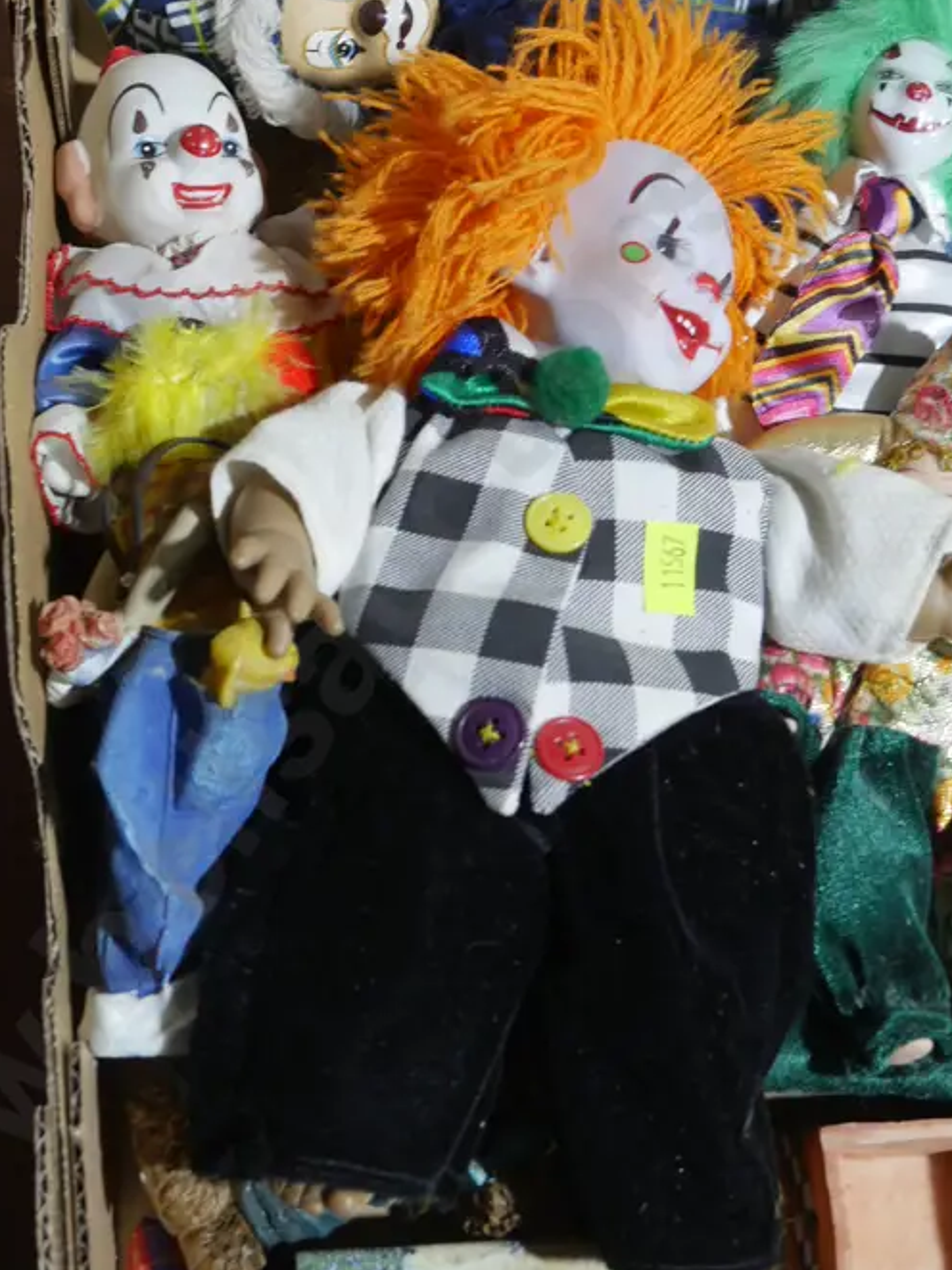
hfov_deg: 22.6
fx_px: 2385
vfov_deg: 29.8
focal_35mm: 65
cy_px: 572
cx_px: 407
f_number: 4.6
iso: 500
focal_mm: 21
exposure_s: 1/60
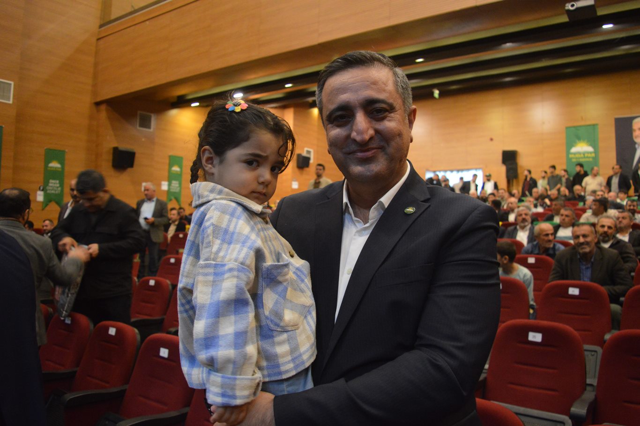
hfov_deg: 67.4
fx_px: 480
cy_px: 213
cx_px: 320
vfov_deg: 47.9
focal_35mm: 27
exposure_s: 1/15
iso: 2000
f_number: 3.5
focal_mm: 18
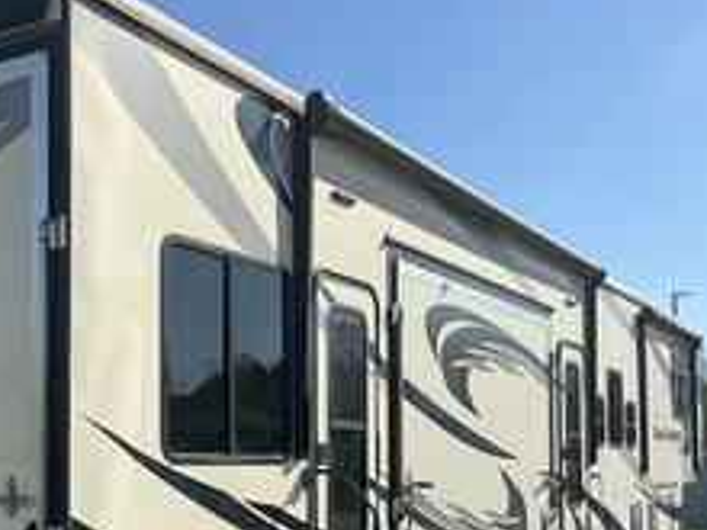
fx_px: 1042
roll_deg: +0.2
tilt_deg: +3.3
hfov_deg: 36.5
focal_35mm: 51
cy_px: 398
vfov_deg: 28.1
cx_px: 164
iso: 25
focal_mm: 3
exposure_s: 1/2667
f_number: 1.8
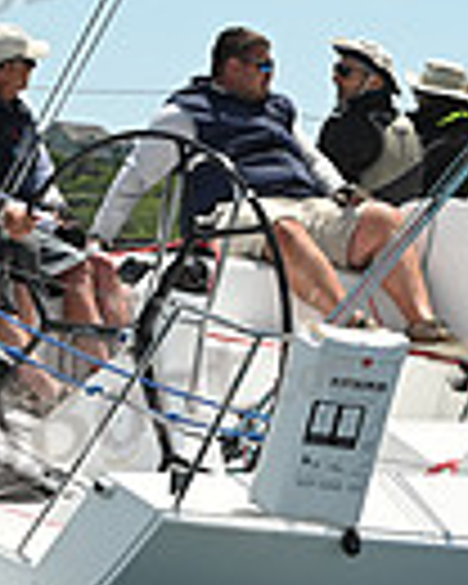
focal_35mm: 294
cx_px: 608
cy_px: 133
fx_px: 5090
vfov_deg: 6.6
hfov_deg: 5.2
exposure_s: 1/1000
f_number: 8
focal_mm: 70
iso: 320
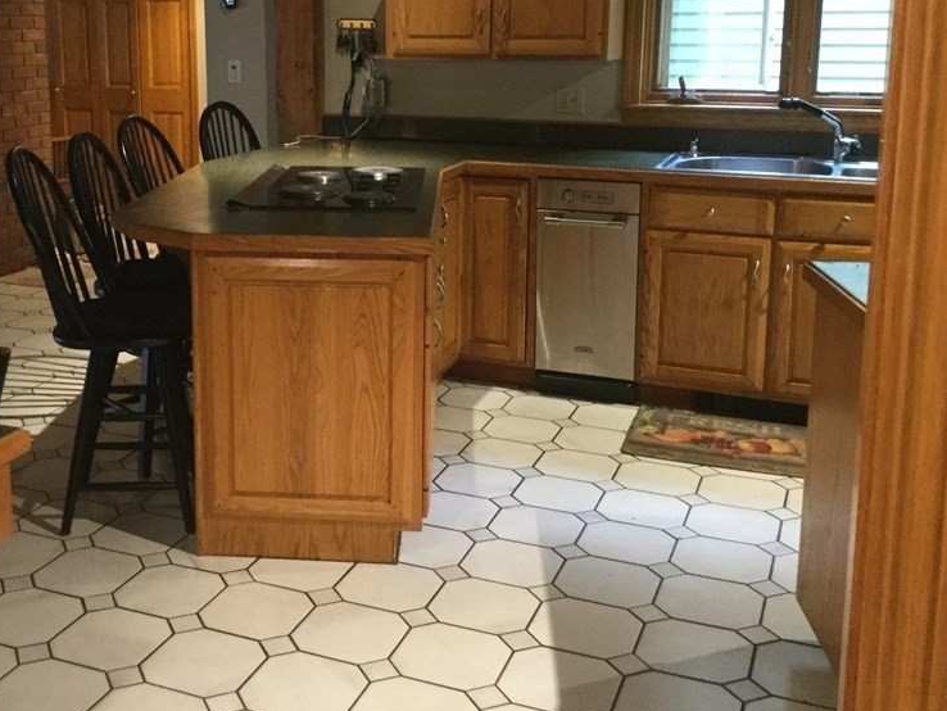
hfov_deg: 43.3
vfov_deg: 33.3
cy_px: 223
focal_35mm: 43
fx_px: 1177
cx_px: 331
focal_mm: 3.3
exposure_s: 1/24
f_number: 2.4
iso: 200
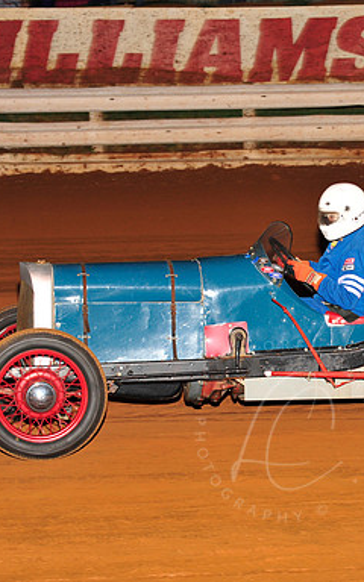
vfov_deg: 13.6
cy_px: 291
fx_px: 2444
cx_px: 285
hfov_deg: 8.5
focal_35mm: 154
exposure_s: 1/250
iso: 800
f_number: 6.3
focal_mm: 100
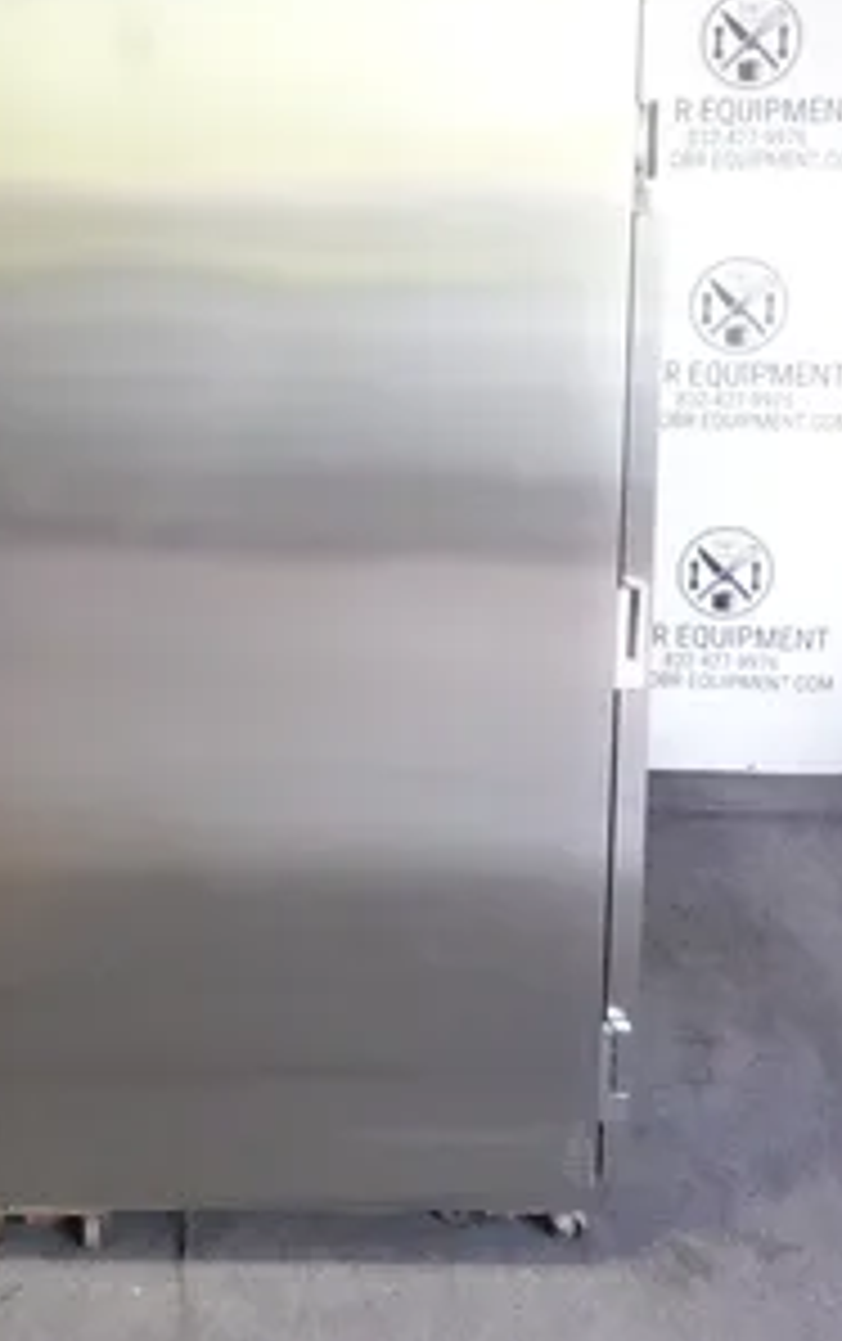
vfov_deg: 47.7
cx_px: 299
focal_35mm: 41
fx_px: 1501
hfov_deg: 31.2
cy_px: 490
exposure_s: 1/30
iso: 5000
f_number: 10
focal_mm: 11.06
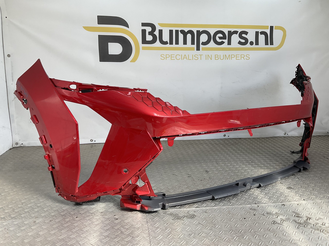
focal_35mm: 29
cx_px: 164
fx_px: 276
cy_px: 123
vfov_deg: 48.2
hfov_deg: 61.7
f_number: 1.8
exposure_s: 1/324
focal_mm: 3
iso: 16
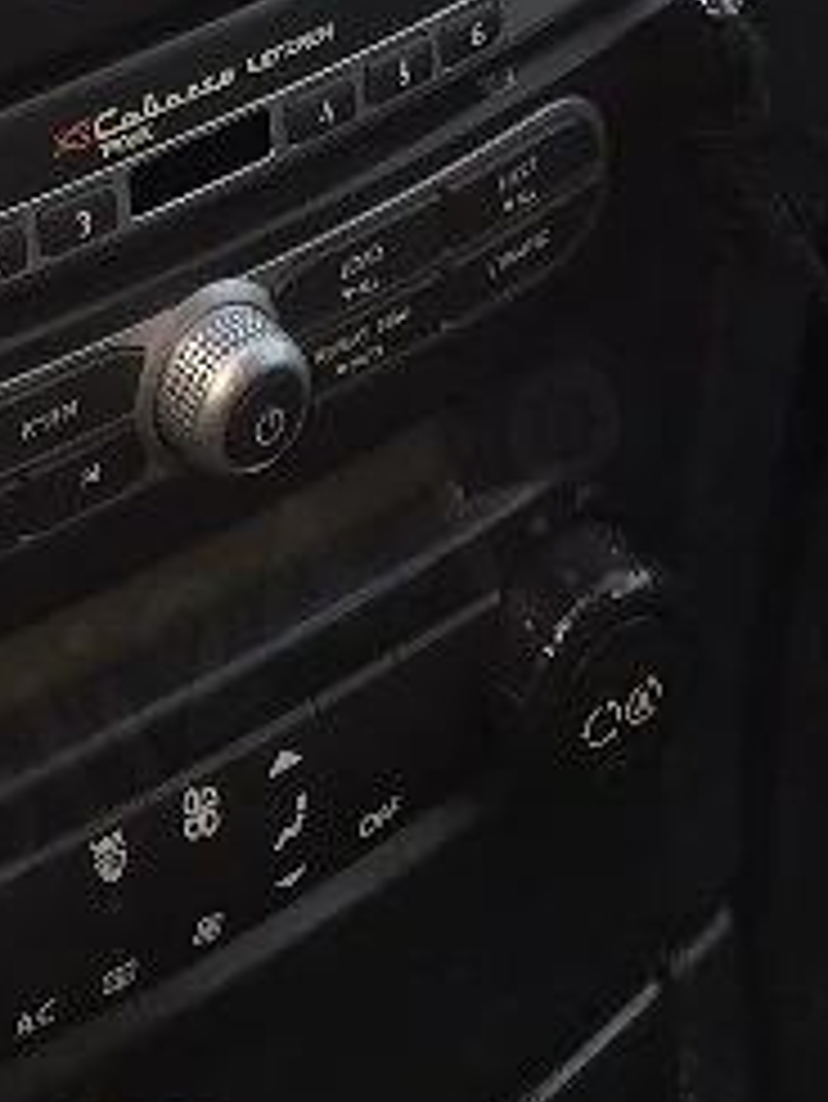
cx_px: -724
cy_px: -1451
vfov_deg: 12.6
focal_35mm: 125
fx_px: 3983
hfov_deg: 11.0
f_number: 1.8
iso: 40
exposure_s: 1/50.3
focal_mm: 5.4
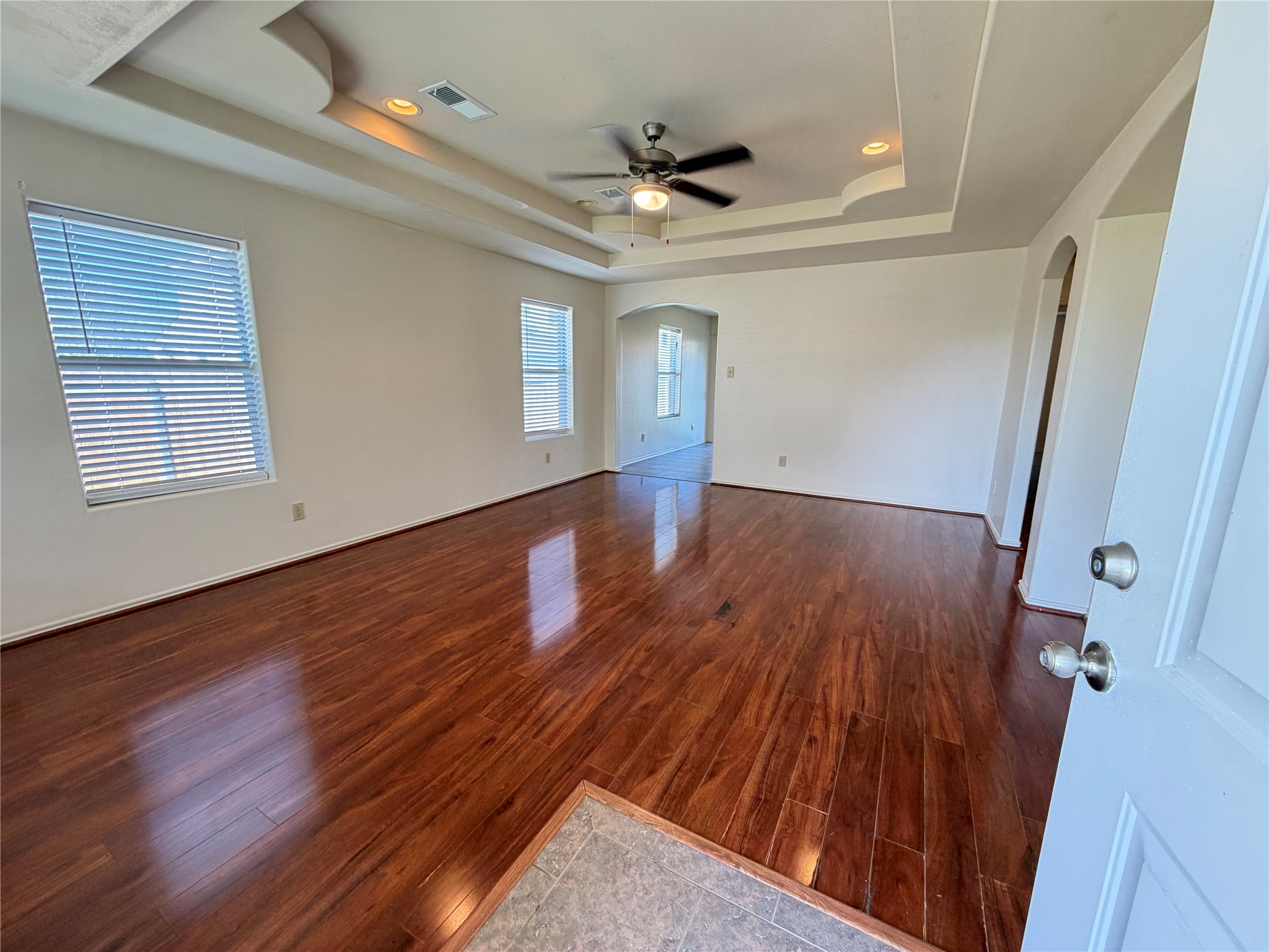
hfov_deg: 102.1
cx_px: 634
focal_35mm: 14
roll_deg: -0.3
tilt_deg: -11.3
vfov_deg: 85.7
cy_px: 476
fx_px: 513
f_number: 2.2
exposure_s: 1/60
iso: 200
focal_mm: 2.22
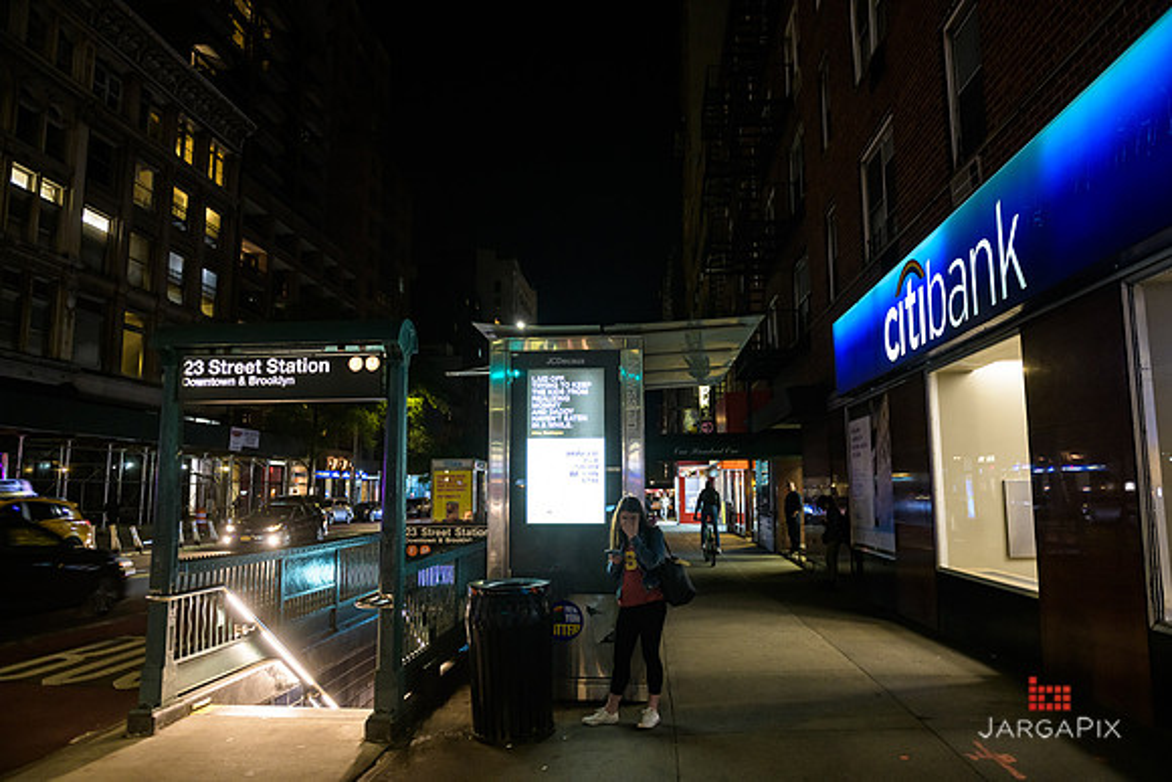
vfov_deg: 53.2
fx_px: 781
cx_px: 586
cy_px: 391
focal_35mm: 24
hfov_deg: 73.7
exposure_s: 1/50
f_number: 3.2
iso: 1250
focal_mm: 24
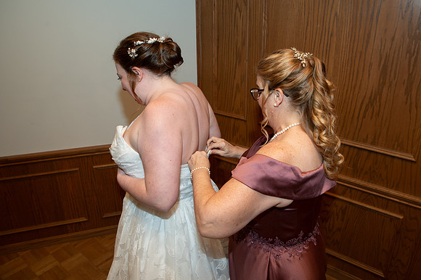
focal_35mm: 26
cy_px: 128
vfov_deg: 49.4
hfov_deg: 69.3
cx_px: 226
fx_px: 304
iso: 800
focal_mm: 24
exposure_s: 1/100
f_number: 4.5
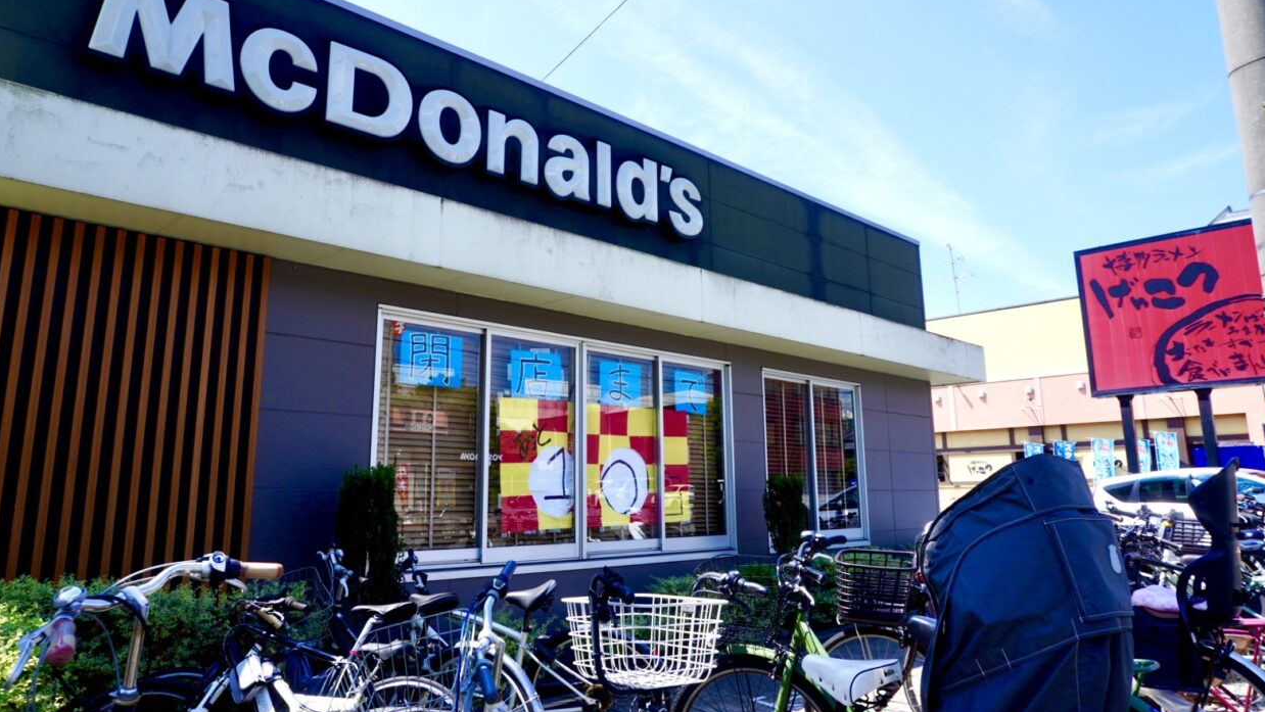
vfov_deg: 44.3
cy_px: 311
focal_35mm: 26
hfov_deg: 71.9
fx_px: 872
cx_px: 619
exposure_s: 1/125
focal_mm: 16
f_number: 9
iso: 100
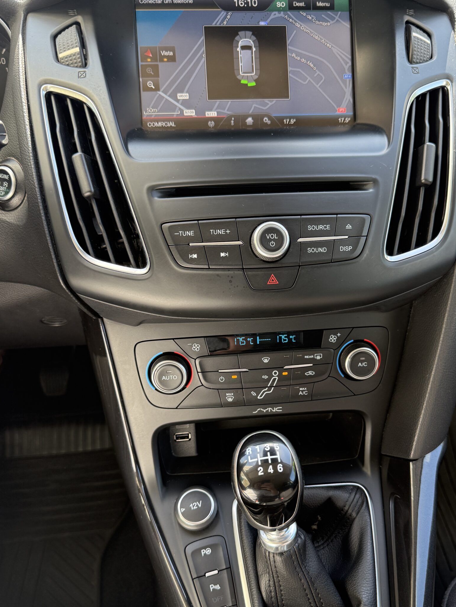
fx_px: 527
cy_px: 331
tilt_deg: -37.6
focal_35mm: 30
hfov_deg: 46.7
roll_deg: -1.3
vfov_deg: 59.9
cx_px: 256
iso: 200
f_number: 1.78
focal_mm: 6.76
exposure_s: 1/217
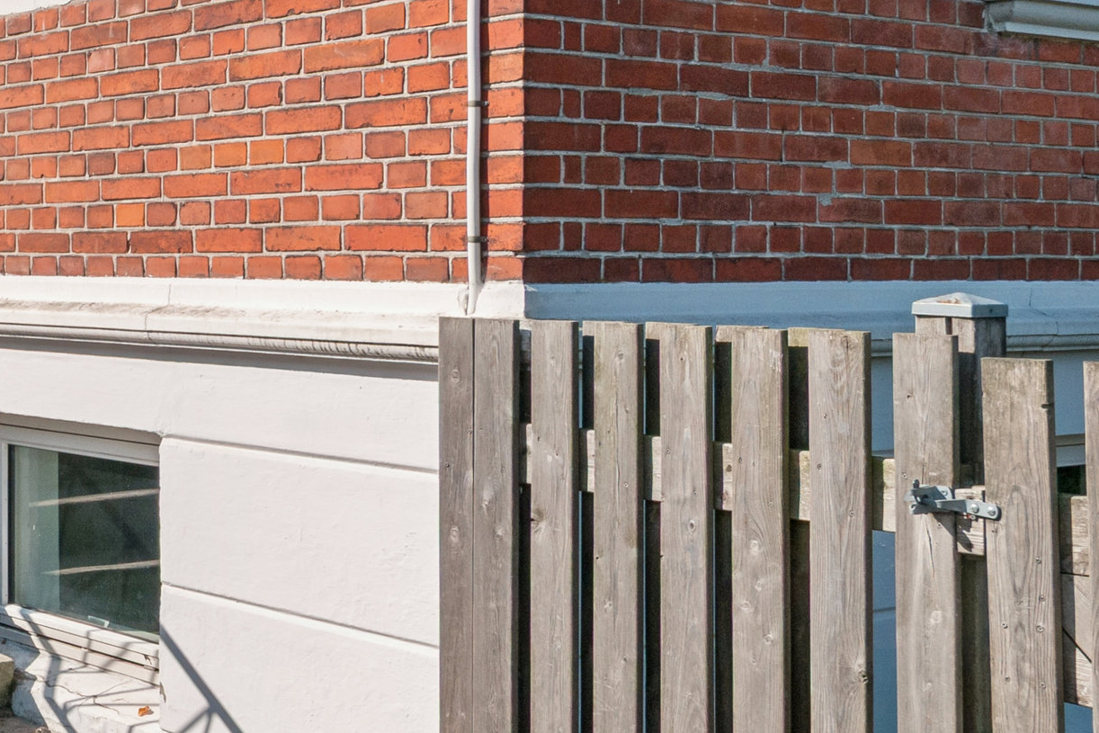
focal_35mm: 55
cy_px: 216
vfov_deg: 24.3
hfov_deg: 30.6
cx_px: -219
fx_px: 1686
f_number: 10
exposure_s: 1/500
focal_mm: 15
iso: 200
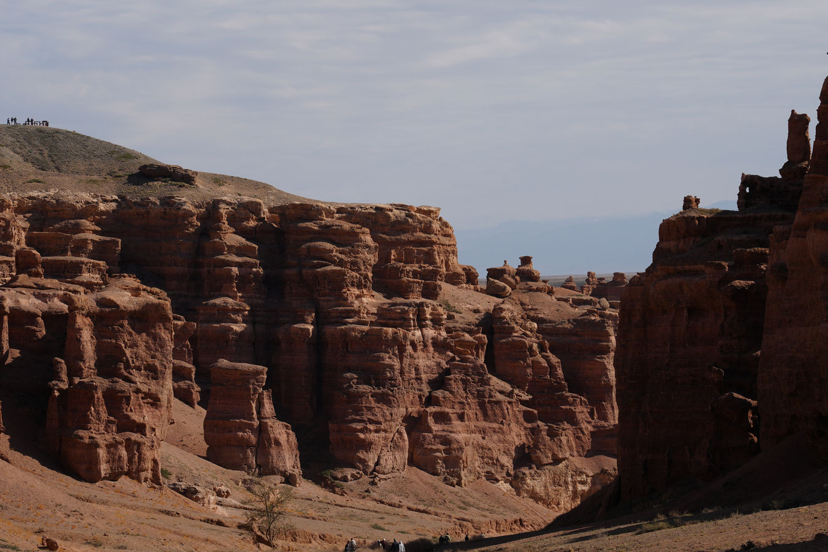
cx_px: 425
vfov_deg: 10.9
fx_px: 2898
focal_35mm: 126
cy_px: 277
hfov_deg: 16.3
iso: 100
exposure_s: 1/320
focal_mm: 105
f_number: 10
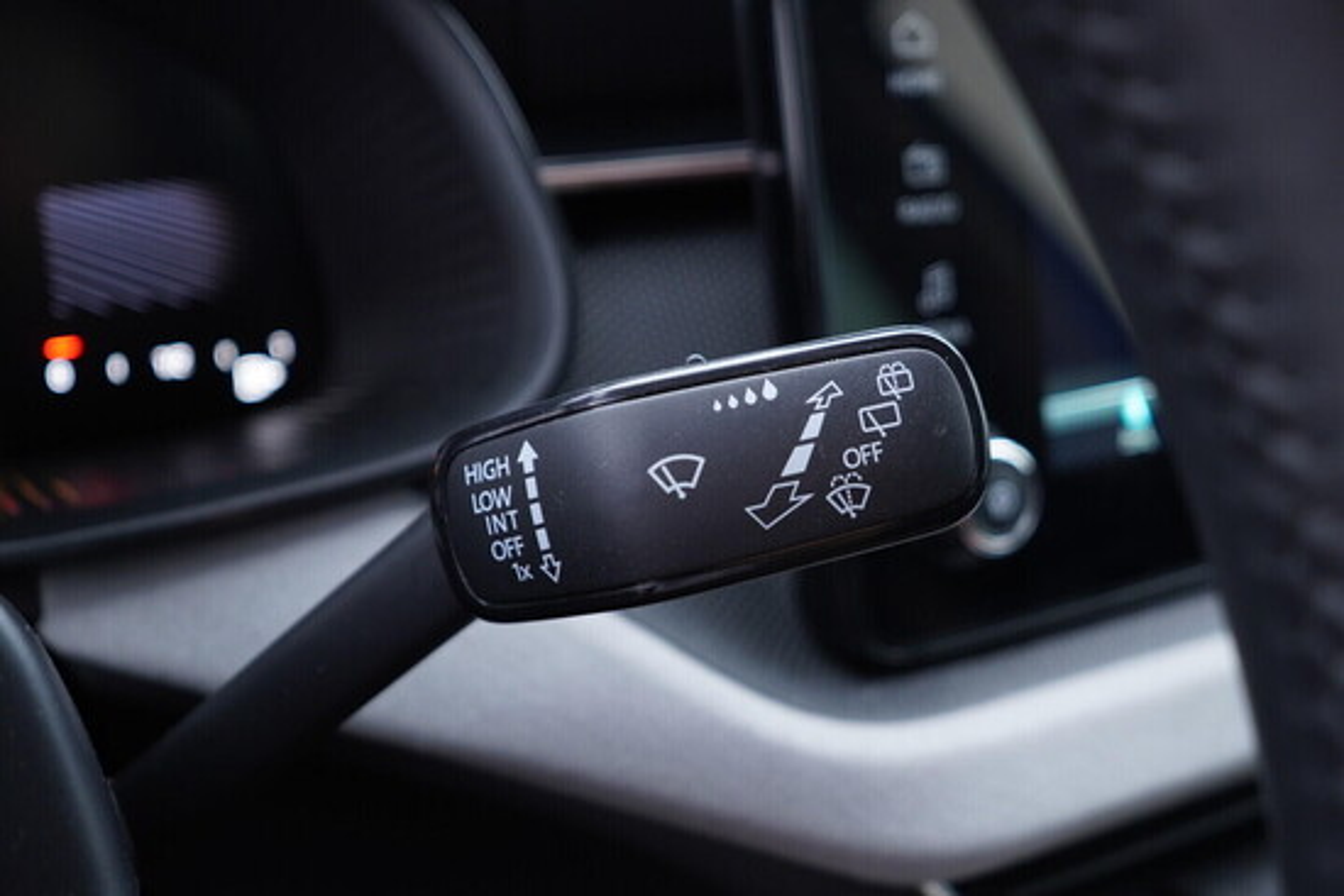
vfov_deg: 36.9
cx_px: 672
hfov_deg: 53.1
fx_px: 1344
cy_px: 448
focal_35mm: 36
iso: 320
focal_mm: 24
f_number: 2.8
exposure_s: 1/40
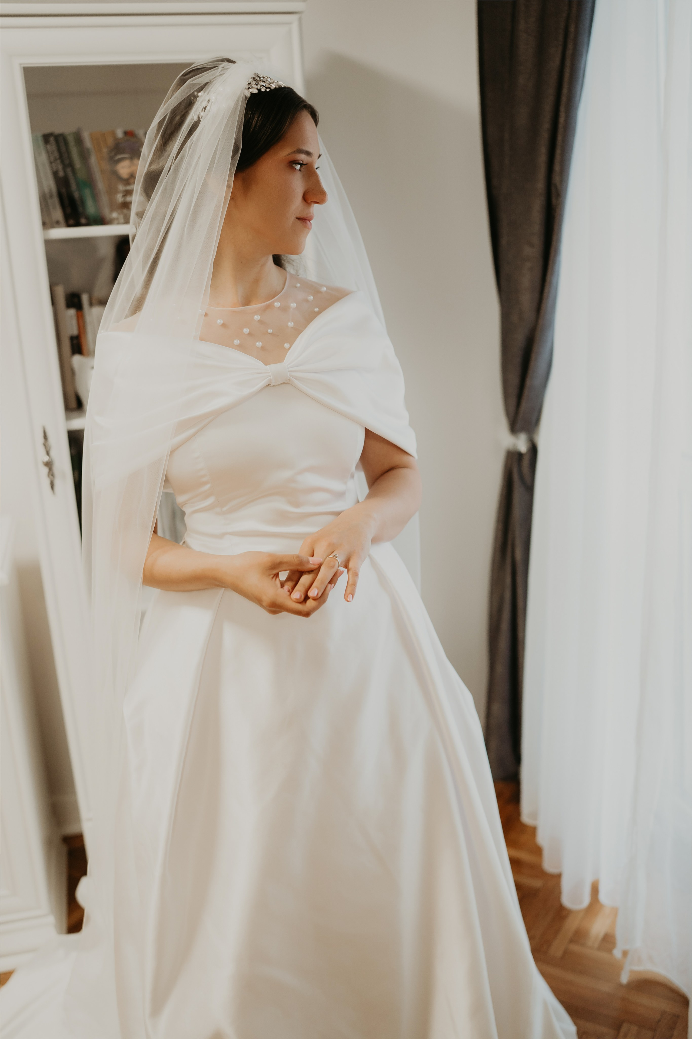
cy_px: 520
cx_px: 346
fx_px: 1009
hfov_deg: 37.9
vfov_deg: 54.4
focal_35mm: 35
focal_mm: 35
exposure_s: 1/160
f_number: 1.8
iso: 400
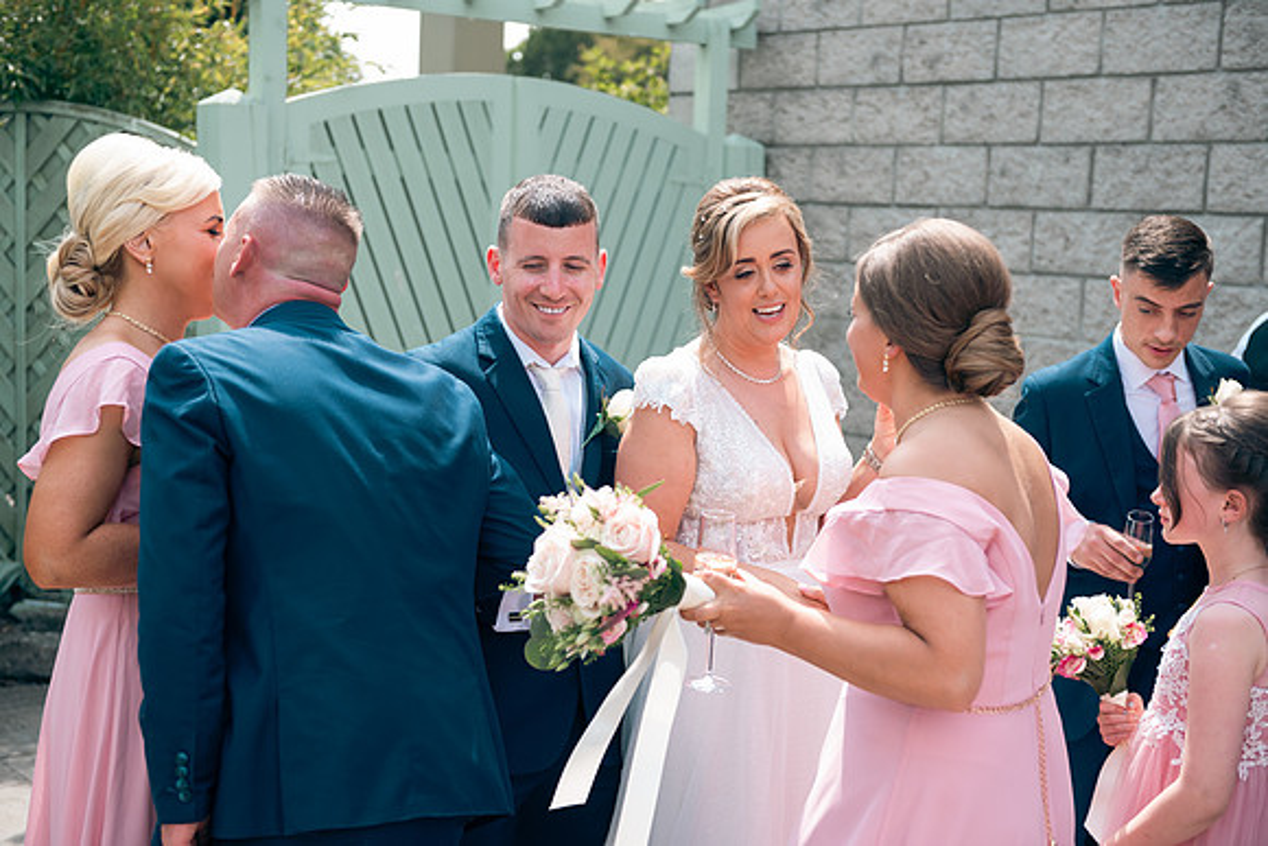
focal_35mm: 50
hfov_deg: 39.6
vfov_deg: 27.0
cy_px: 423
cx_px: 634
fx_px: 1761
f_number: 3.5
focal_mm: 50
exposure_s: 1/250
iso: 80
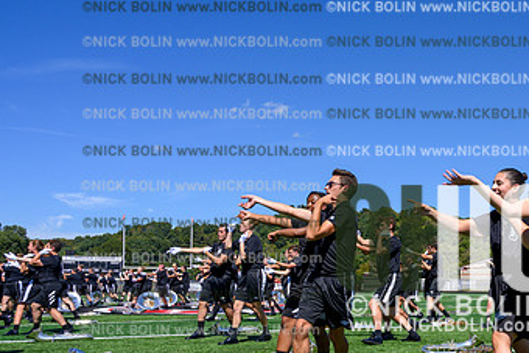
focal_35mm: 41
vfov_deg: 32.1
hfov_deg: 44.4
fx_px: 603
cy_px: 259
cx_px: 445
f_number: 8
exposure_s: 1/640
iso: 160
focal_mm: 24
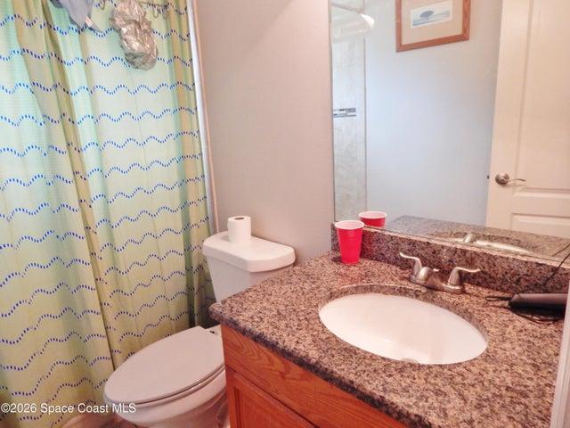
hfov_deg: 76.4
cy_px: 214
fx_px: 362
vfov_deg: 61.1
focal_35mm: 22
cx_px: 285
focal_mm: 4
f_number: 3
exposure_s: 1/30
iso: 320
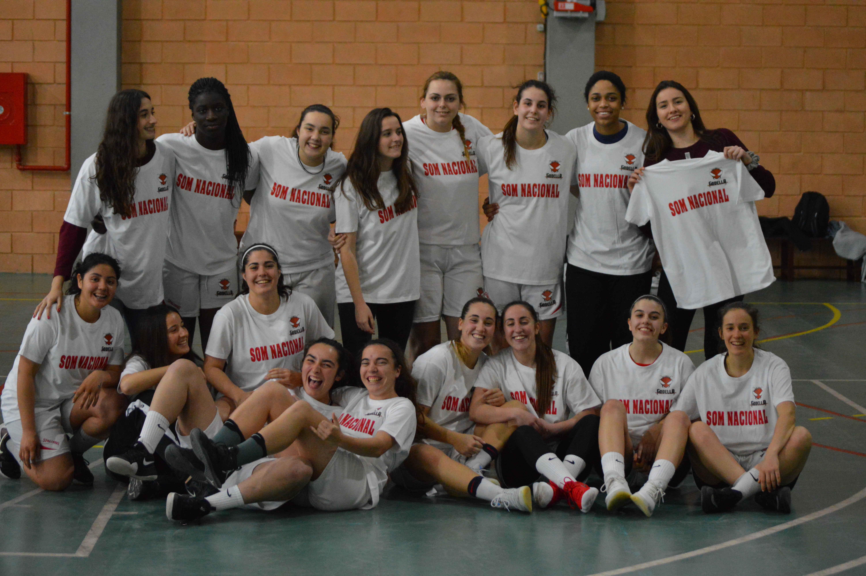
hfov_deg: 21.9
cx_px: 433
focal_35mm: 93
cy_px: 288
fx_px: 2235
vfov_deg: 14.7
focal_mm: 62
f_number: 4.2
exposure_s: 1/250
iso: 3200
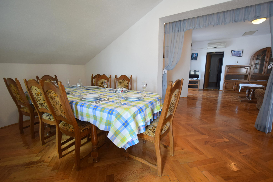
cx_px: 136
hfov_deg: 100.4
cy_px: 91
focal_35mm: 15
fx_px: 114
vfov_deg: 77.3
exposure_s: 1/60
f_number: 3.5
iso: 800
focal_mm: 10
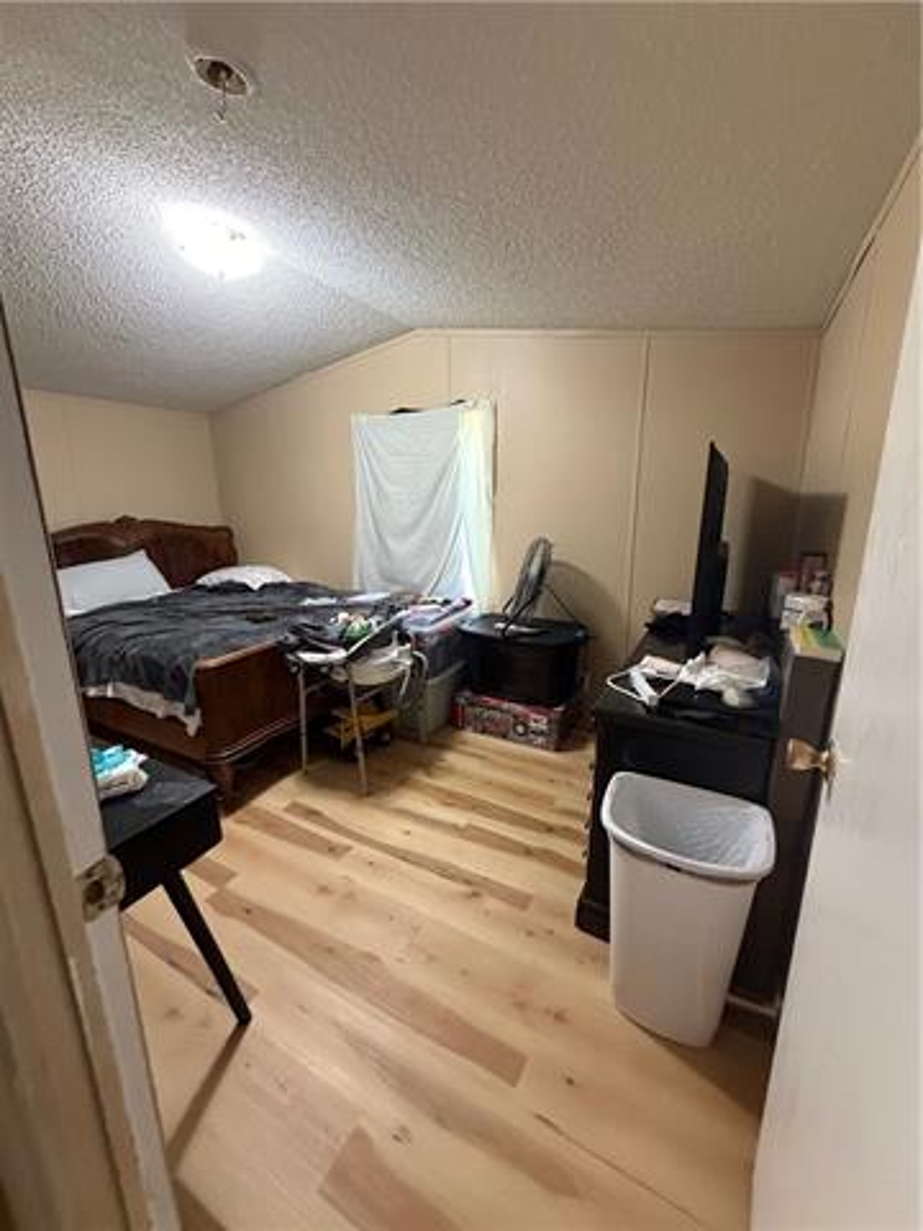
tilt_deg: -12.2
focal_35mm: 14
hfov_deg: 85.7
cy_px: 616
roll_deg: +0.4
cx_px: 462
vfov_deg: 102.1
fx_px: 498
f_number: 2.2
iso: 640
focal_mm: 2.22
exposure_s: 1/60
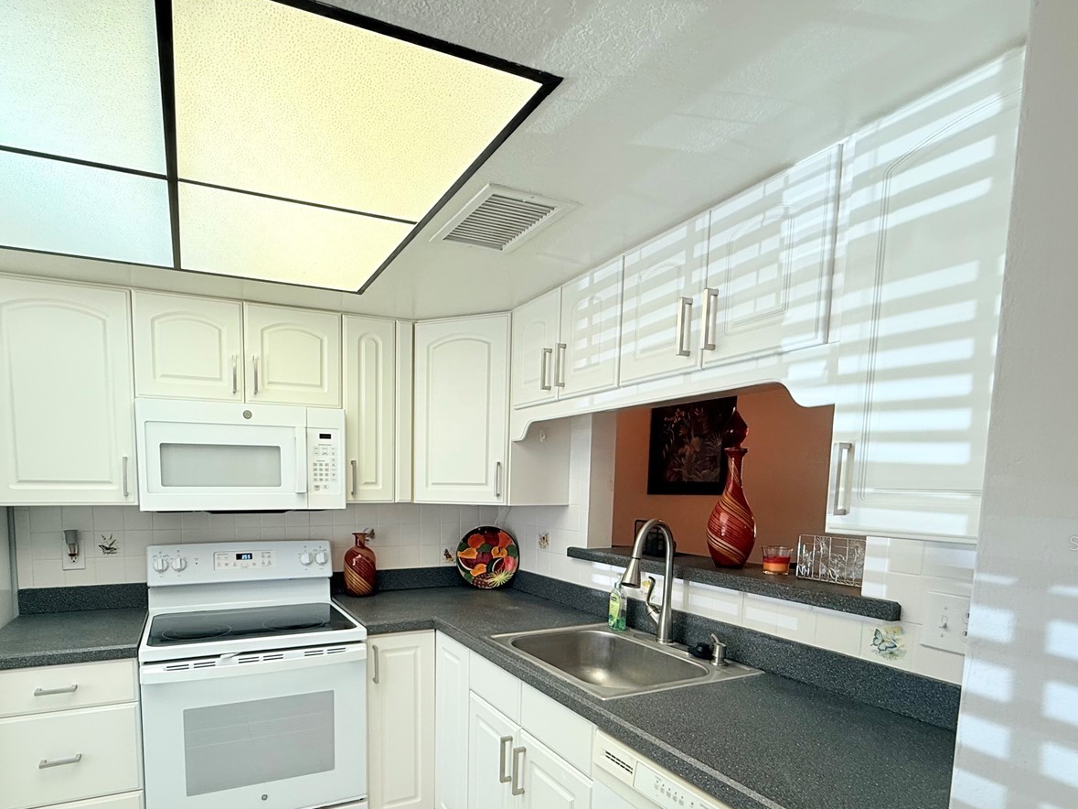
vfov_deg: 66.7
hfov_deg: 83.5
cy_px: 543
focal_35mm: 19
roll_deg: -0.9
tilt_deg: -5.4
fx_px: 592
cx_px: 424
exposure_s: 1/120
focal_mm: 2.22
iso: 125
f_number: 2.2
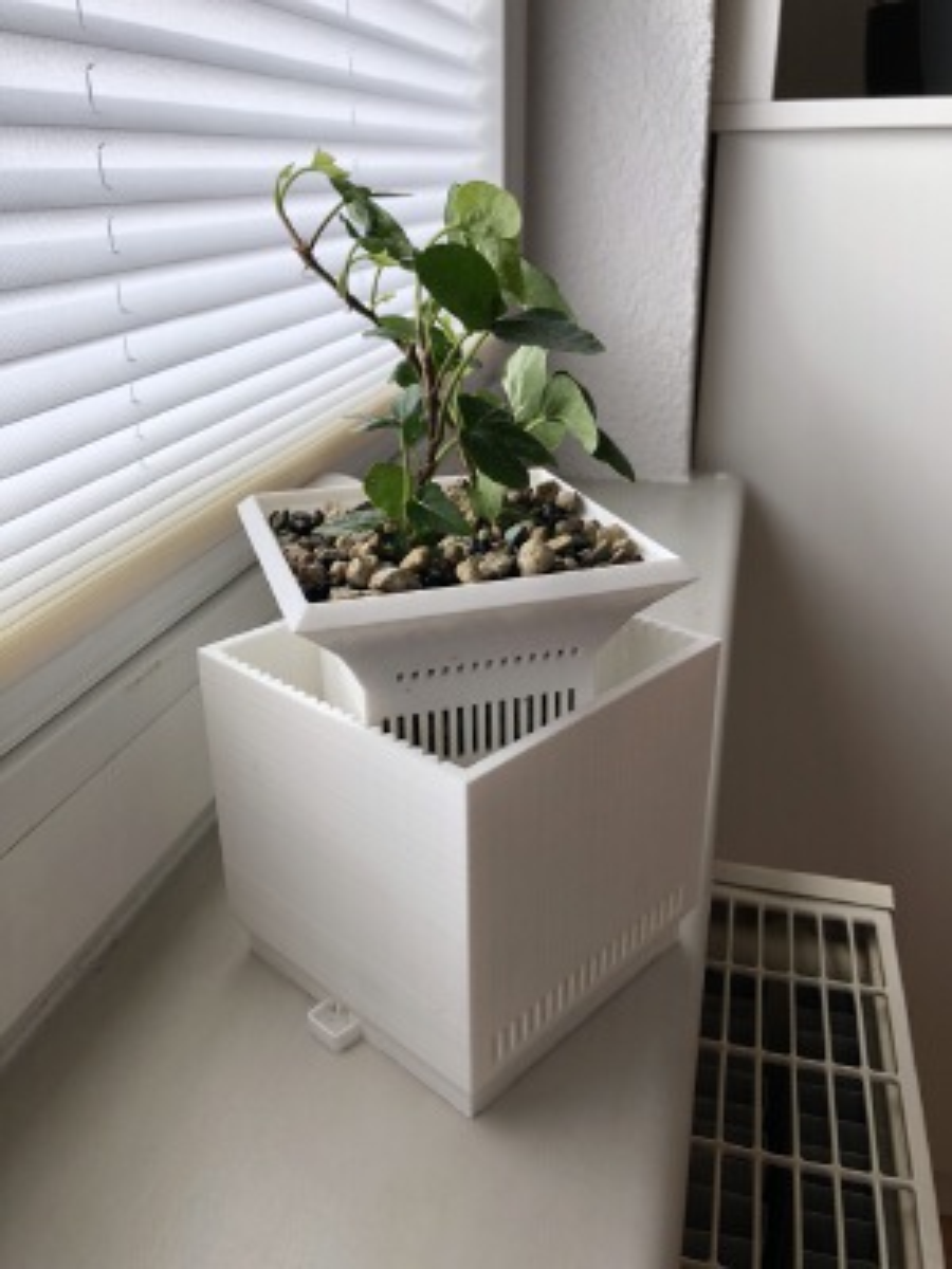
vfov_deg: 63.4
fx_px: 1027
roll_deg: +0.8
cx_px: 476
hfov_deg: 49.7
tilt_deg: -22.7
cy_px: 634
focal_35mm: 28
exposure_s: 1/100
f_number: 1.8
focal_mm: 3.99
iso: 40
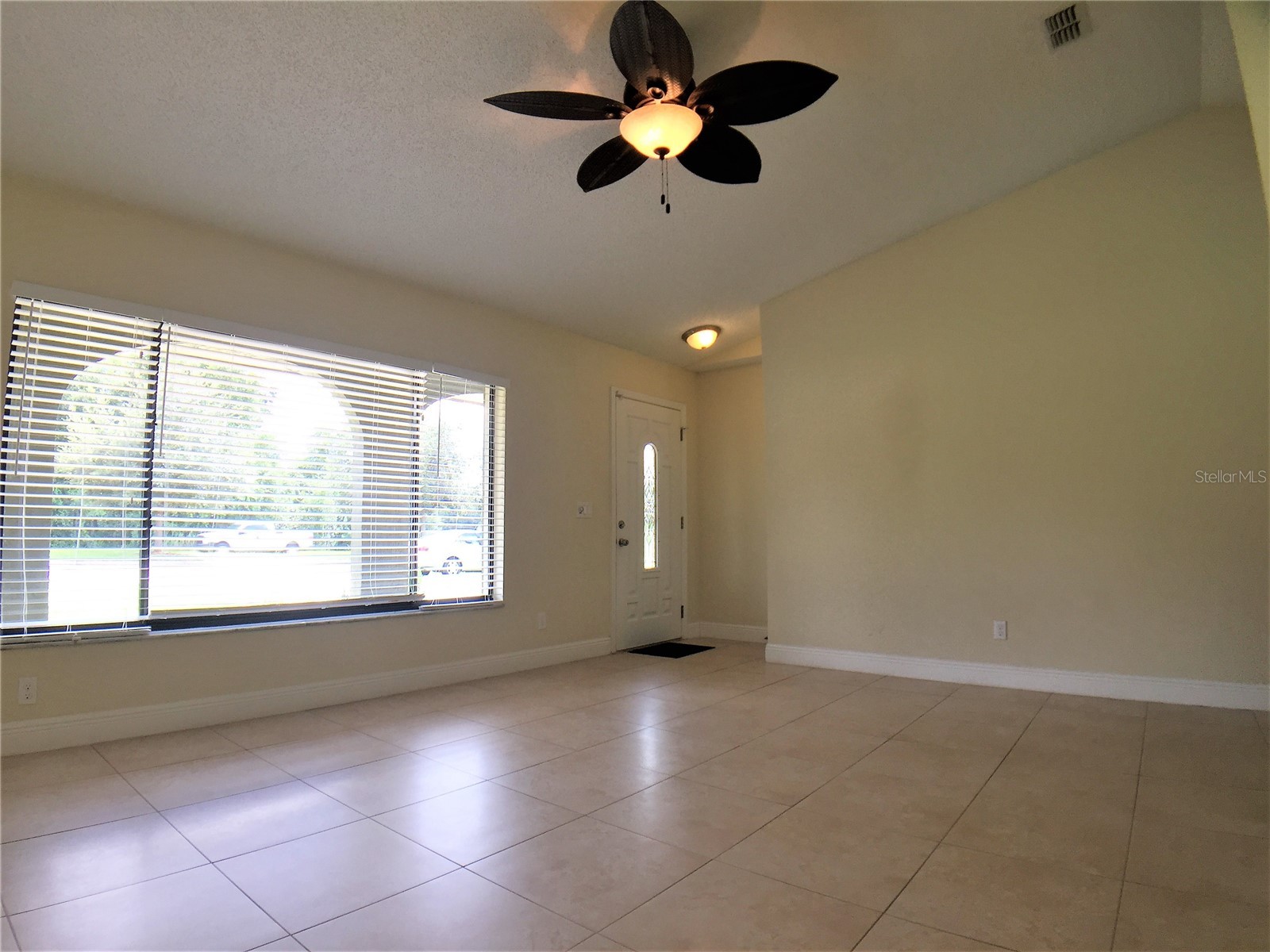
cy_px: 476
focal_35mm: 29
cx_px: 635
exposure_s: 1/120
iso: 32
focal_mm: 4.15
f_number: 2.2
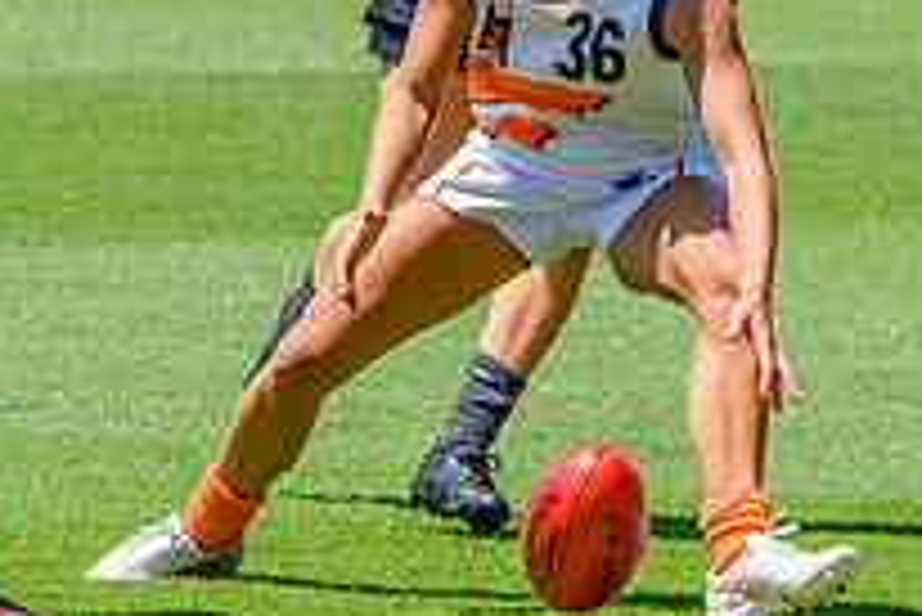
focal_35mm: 744
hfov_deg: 2.8
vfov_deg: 1.9
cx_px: 518
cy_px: 3
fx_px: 19067
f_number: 9
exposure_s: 1/1600
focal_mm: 190
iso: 800
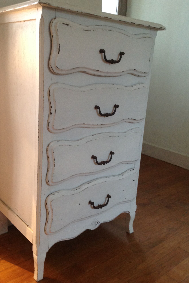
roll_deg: -2.9
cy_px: 142
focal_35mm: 37
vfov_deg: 51.9
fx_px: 291
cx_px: 86
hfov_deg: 35.9
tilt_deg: -16.8
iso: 200
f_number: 2.4
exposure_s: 1/15
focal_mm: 4.28
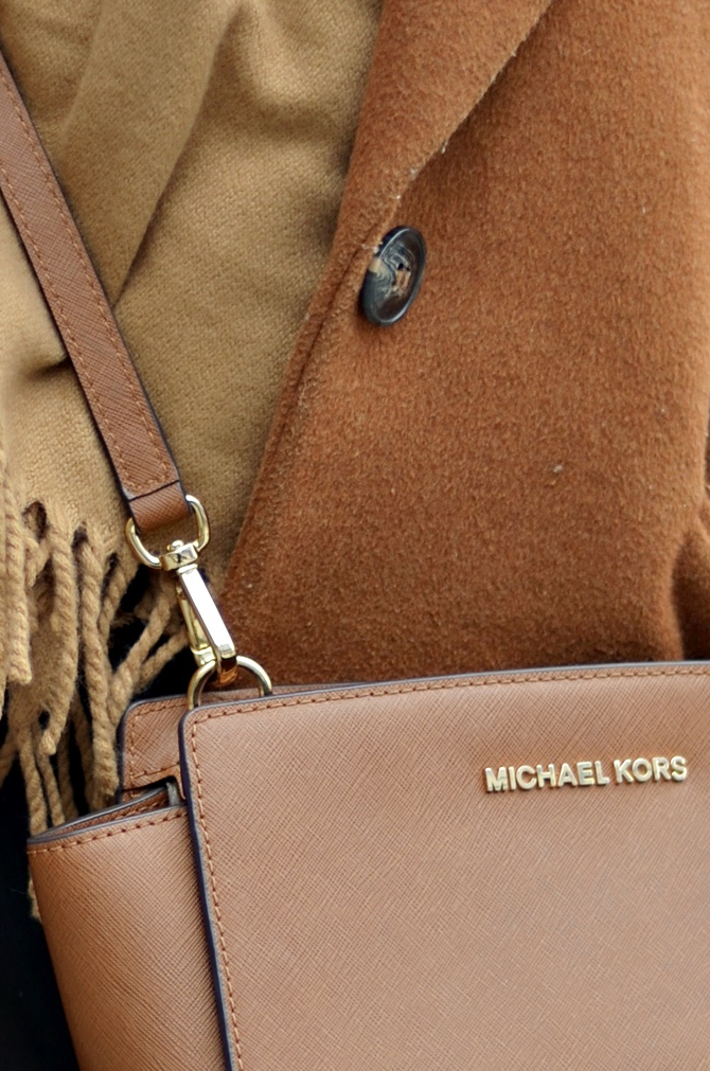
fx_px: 6654
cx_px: 105
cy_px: 537
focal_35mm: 224
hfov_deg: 6.1
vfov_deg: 9.2
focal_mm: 50
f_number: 1.8
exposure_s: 1/200
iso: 100
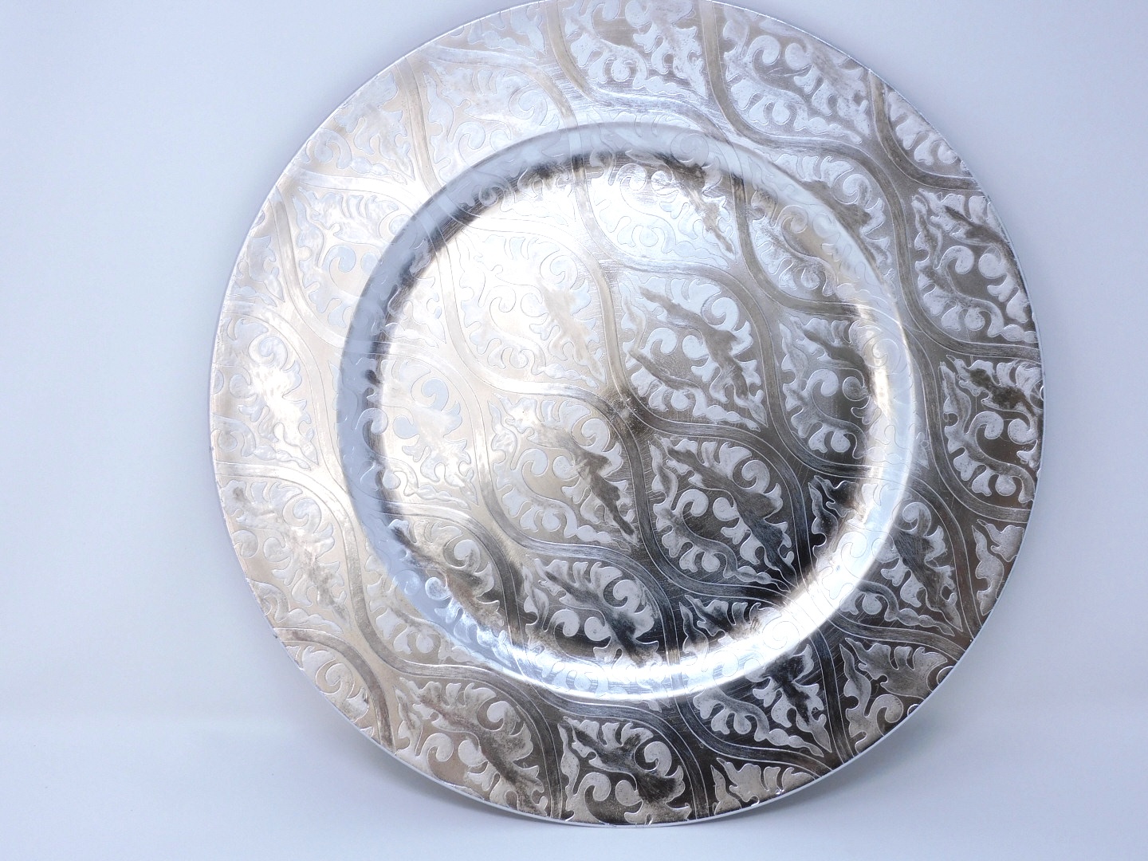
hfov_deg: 52.6
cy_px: 430
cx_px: 574
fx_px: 1161
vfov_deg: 40.7
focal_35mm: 35
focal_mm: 6.3
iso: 125
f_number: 3.8
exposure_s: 1/160
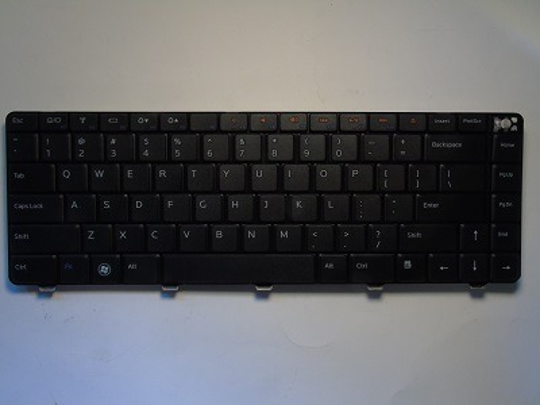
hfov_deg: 54.0
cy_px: 202
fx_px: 530
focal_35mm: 34
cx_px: 270
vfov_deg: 41.8
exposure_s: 1/8
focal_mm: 6.1
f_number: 5.6
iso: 200
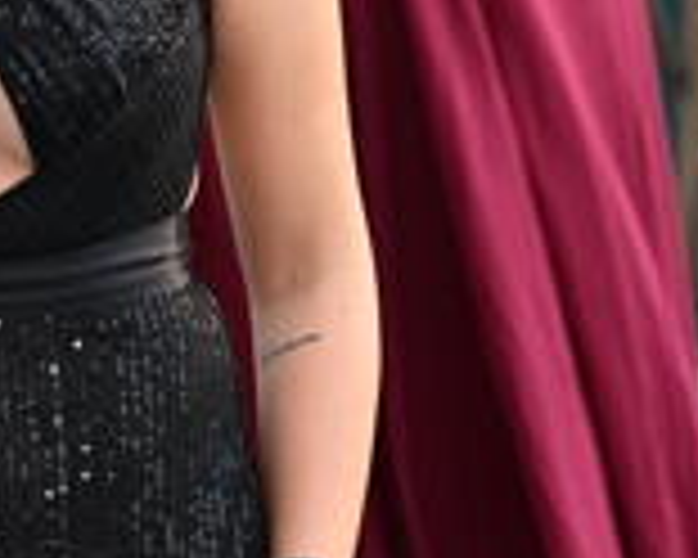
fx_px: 4400
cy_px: 166
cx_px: 14
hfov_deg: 9.0
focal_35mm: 213
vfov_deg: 7.3
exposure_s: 1/500
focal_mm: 51
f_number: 4.5
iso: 2000
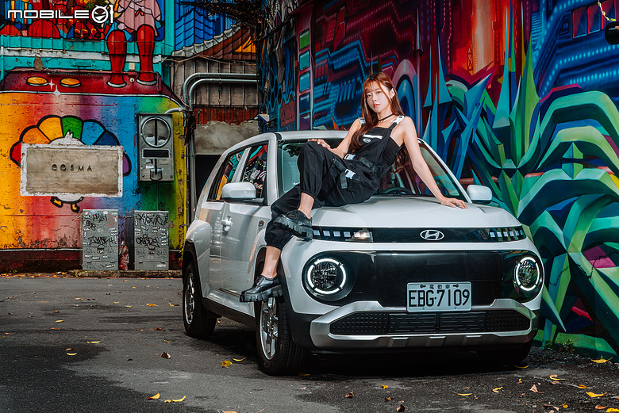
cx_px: 310
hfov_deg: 29.6
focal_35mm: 68
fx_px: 1170
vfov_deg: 20.0
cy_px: 206
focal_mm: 68
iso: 100
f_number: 5.6
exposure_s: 1/50
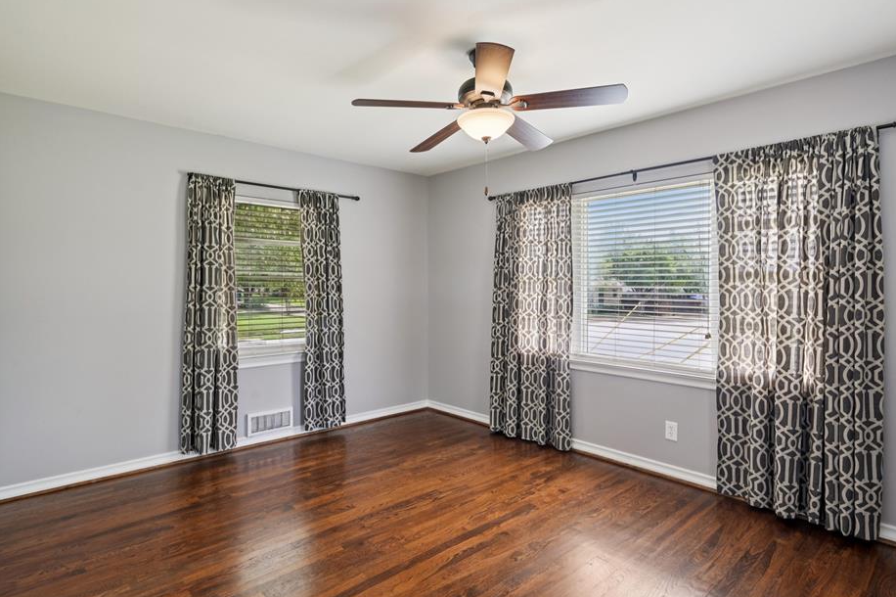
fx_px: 473
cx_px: 436
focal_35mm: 19
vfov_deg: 64.5
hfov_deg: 86.9
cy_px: 282
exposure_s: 1/50
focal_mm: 17
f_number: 8
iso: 400
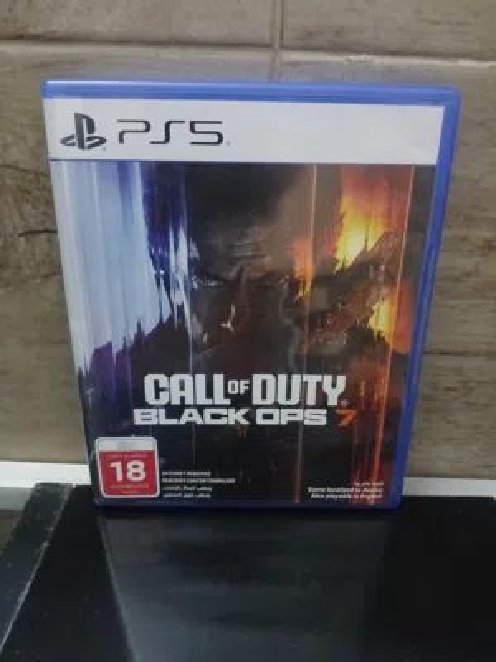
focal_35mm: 26
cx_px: 248
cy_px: 331
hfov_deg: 53.1
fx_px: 497
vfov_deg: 67.3
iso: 1600
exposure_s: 1/16.7
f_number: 1.8
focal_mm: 3.98
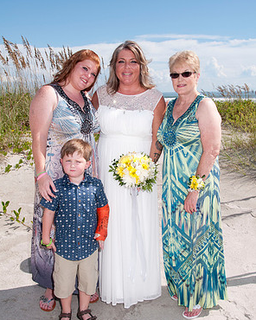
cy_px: 180
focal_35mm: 41
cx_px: 128
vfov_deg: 44.7
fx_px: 388
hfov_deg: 36.5
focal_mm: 24
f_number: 11
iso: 100
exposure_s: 1/250
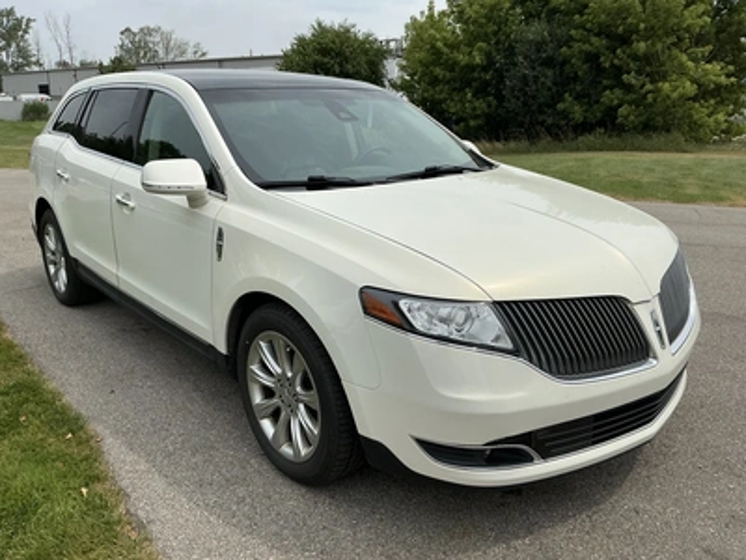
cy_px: 280
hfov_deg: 63.4
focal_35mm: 28
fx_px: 603
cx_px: 373
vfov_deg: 49.7
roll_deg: +0.2
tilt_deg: -15.5
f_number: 1.8
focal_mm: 3
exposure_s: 1/2959
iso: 25
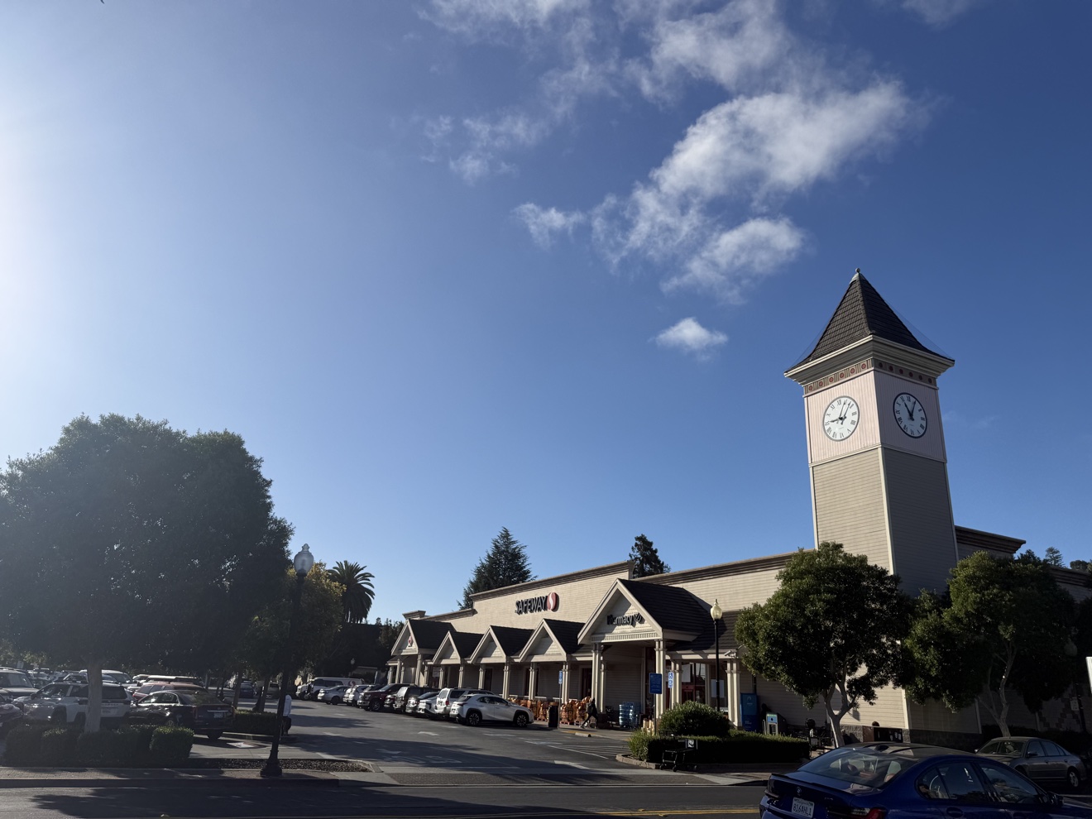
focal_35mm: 24
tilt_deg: +21.0
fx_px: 757
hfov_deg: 71.6
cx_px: 546
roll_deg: -3.5
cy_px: 410
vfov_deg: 56.8
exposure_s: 1/7353
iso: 80
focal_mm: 6.76
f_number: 1.78
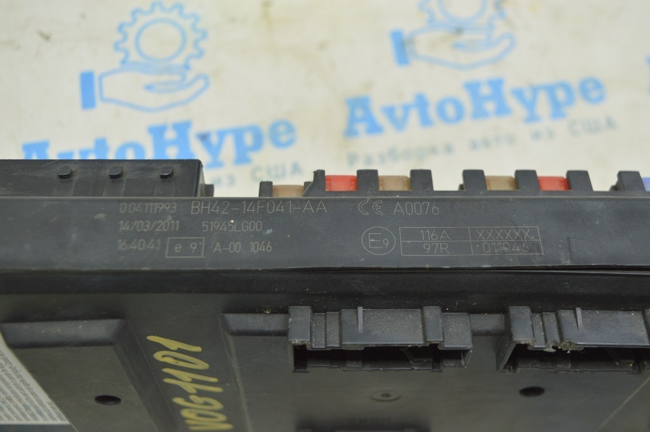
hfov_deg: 46.4
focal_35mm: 42
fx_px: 758
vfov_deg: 31.8
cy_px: 216
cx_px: 325
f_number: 5.6
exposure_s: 1/20
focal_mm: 28
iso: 400
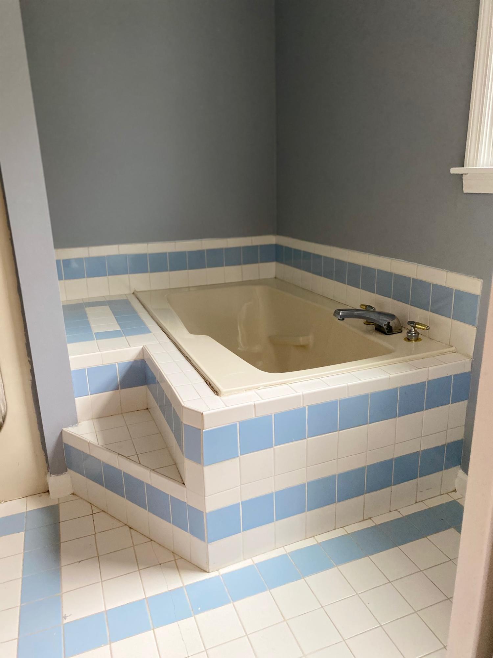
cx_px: 246
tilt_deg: -15.8
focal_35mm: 26
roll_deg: +2.2
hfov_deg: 53.1
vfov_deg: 67.3
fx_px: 494
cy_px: 329
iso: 400
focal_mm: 4.25
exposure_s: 1/60
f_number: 1.8
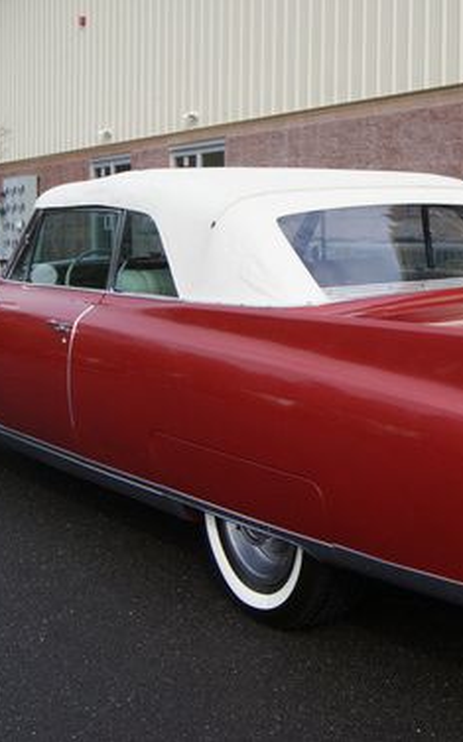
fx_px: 1052
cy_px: 323
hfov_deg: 23.9
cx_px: 445
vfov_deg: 38.8
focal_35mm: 52
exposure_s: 1/100
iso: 100
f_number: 10
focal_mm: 20
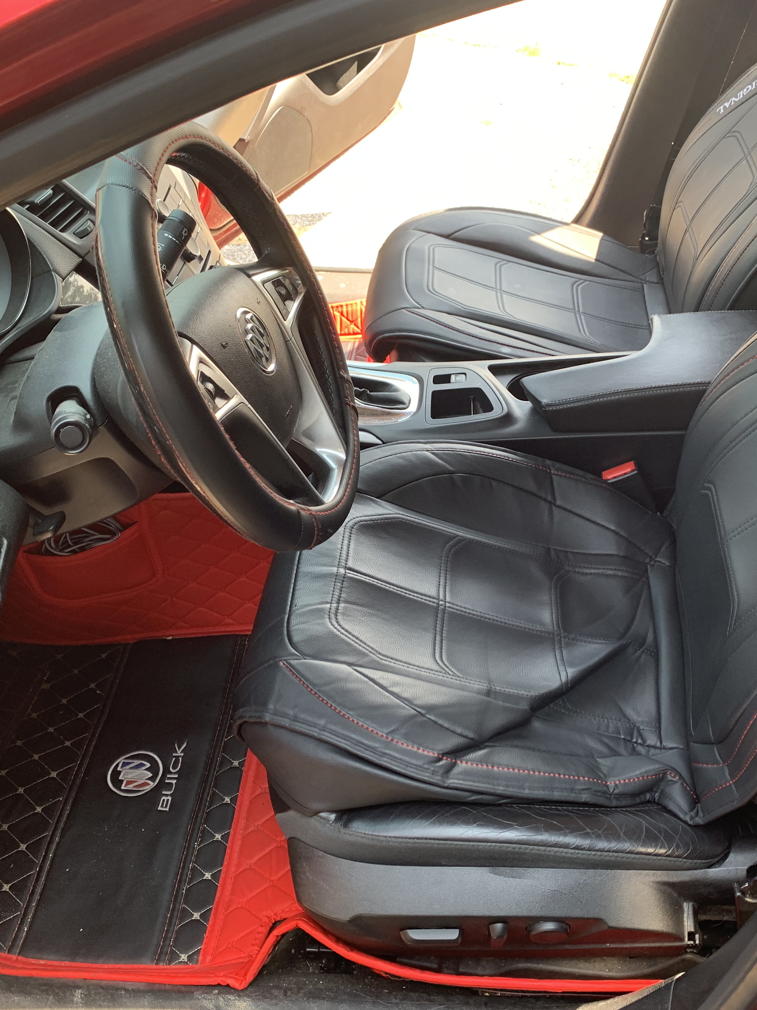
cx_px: 452
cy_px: 502
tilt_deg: -37.3
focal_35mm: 35
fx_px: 1021
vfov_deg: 52.6
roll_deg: +0.2
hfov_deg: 40.5
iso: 64
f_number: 1.8
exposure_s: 1/121
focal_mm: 4.25
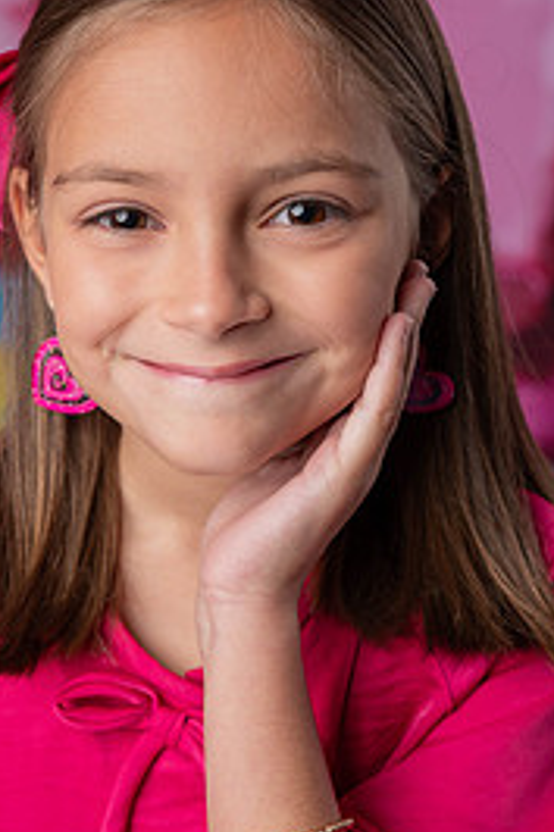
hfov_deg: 16.4
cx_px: 188
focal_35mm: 83
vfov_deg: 24.5
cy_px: 400
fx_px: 1918
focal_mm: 49
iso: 64
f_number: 4.5
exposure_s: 1/160
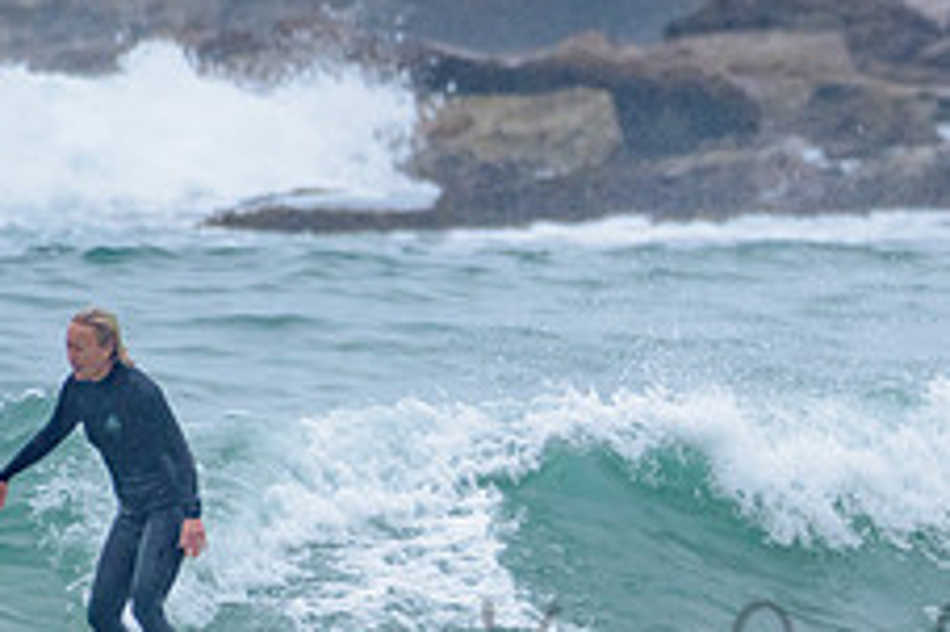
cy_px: 511
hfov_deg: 1.3
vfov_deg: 0.9
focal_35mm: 1567
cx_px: 1187
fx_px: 41320
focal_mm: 500
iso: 1100
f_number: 5.6
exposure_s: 1/1000
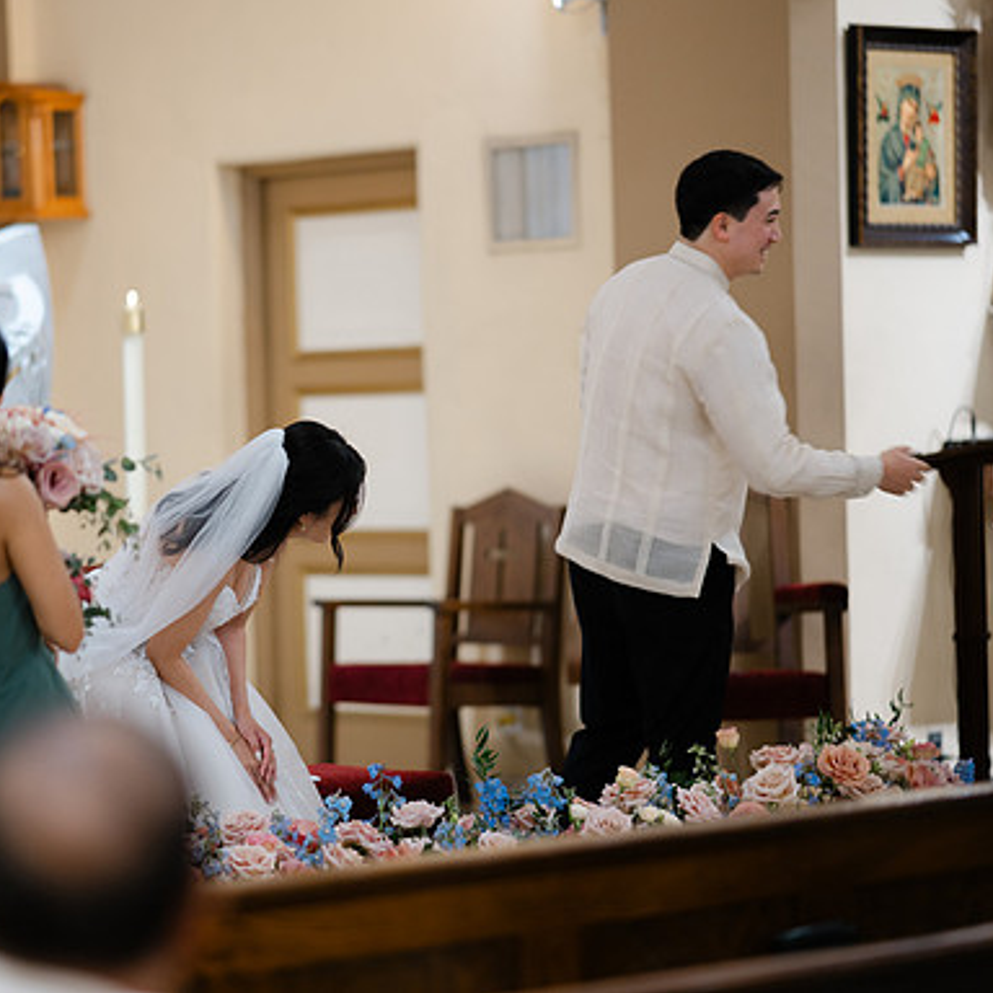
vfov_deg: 12.6
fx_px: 4511
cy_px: 495
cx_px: 300
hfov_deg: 12.5
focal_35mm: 139
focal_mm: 105
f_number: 1.4
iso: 400
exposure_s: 1/100
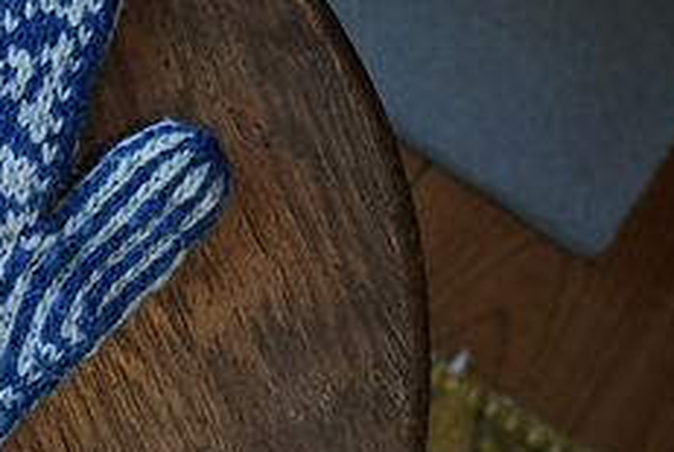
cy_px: 134
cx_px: -175
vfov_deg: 14.4
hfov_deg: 19.8
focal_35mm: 95
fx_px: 1789
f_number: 4
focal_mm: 23
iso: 3200
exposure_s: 1/160
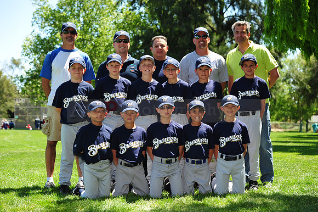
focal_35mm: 75
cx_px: 159
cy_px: 106
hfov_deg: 27.0
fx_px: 662
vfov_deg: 18.2
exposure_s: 1/400
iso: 200
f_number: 5
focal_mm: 75
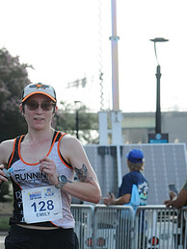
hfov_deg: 5.8
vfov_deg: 7.6
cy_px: 273
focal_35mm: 258
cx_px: 39
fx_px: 1860
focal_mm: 80
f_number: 6.3
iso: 800
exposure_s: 1/800
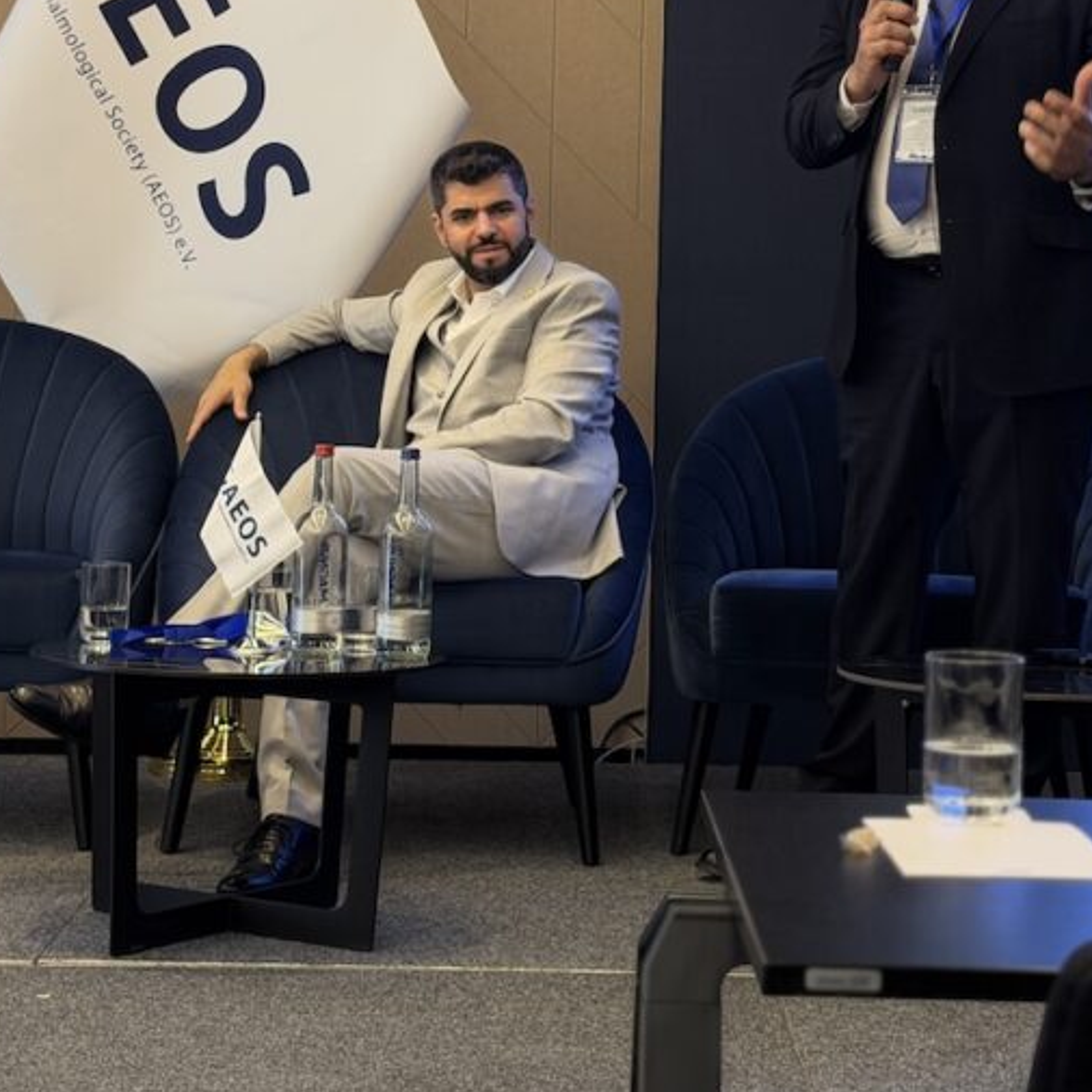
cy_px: 322
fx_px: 3069
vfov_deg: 20.1
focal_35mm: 86
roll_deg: -1.8
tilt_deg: -0.5
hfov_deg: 20.2
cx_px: 629
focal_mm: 6.76
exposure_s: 1/50
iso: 80
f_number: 1.78
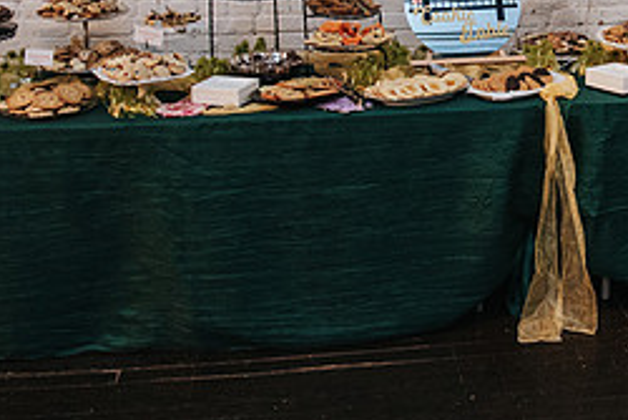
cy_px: -4
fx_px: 1012
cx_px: 477
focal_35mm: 58
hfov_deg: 33.7
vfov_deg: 22.5
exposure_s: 1/60
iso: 3200
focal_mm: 24
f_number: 4
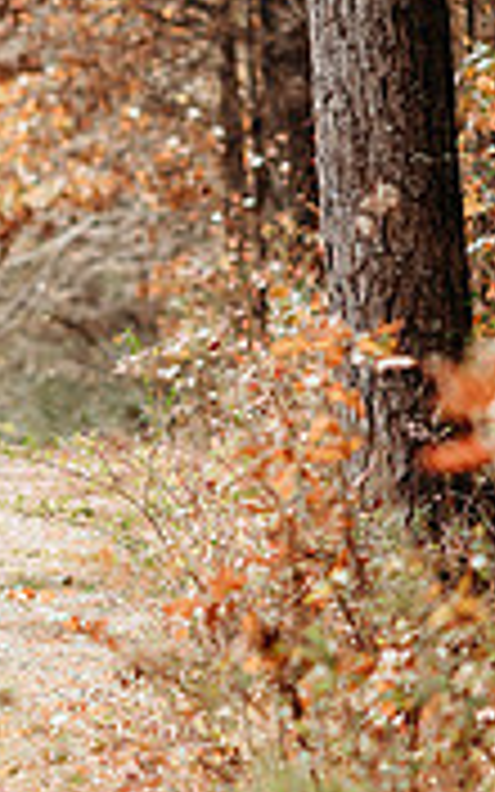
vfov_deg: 7.3
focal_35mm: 286
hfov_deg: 4.5
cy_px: 407
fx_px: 6173
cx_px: -432
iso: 100
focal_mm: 85
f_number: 2.2
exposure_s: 1/1250
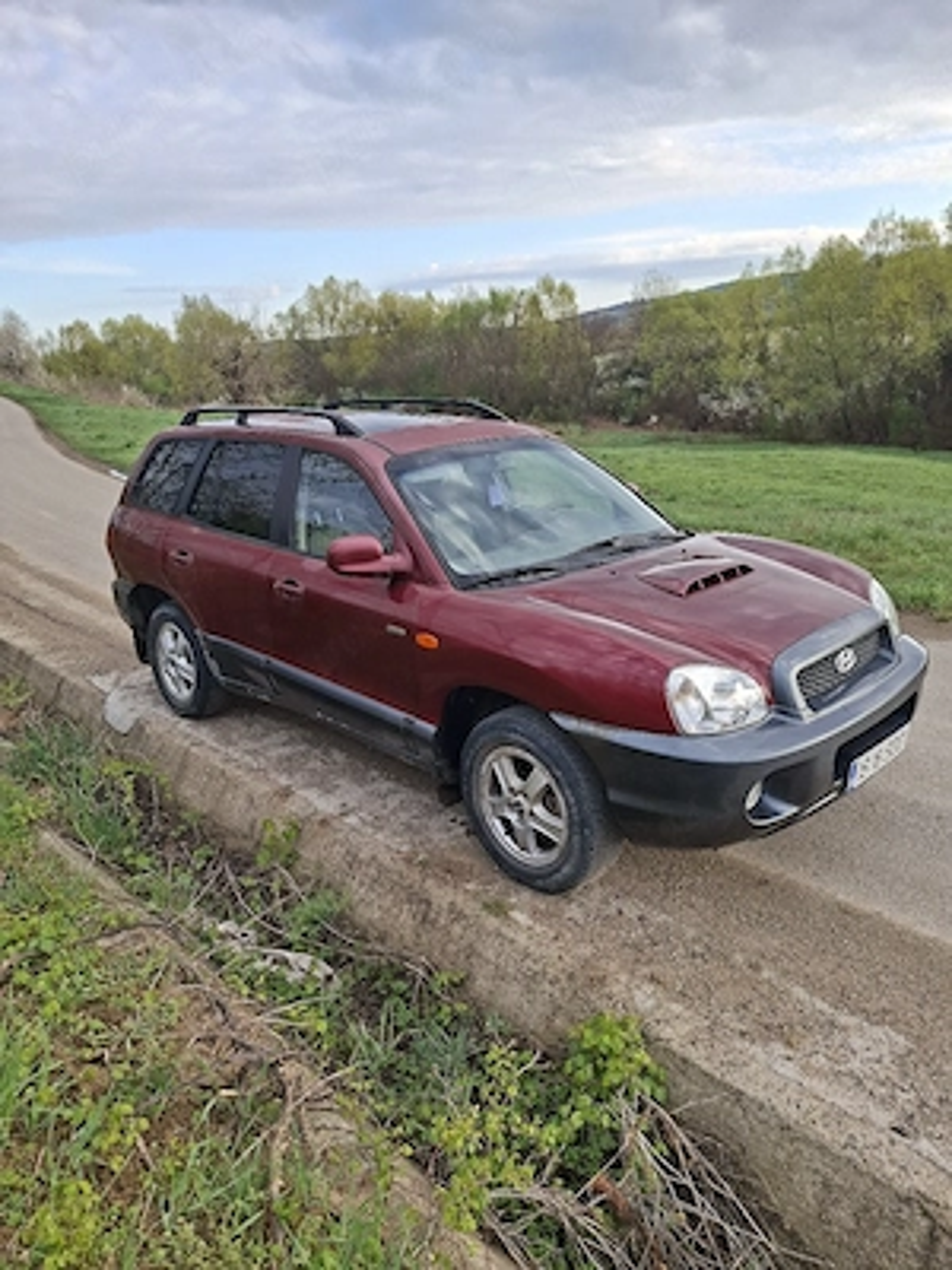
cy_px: 635
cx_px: 476
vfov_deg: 73.9
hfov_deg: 58.9
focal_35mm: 23
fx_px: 843
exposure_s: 1/714
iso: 50
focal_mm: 5.54
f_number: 1.8
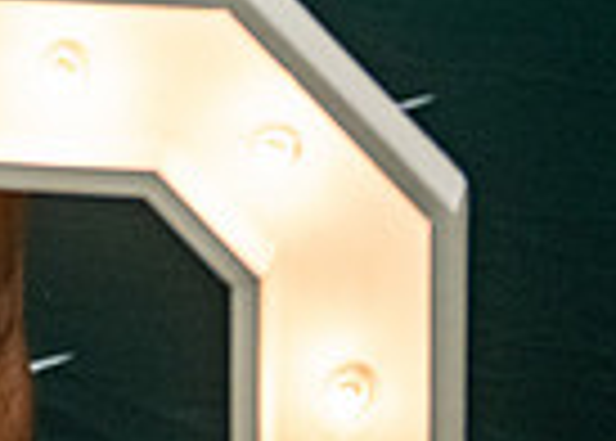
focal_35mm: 241
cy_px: -550
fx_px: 4218
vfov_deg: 5.8
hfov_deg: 8.1
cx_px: -375
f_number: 1.2
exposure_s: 1/320
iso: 1250
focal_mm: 50
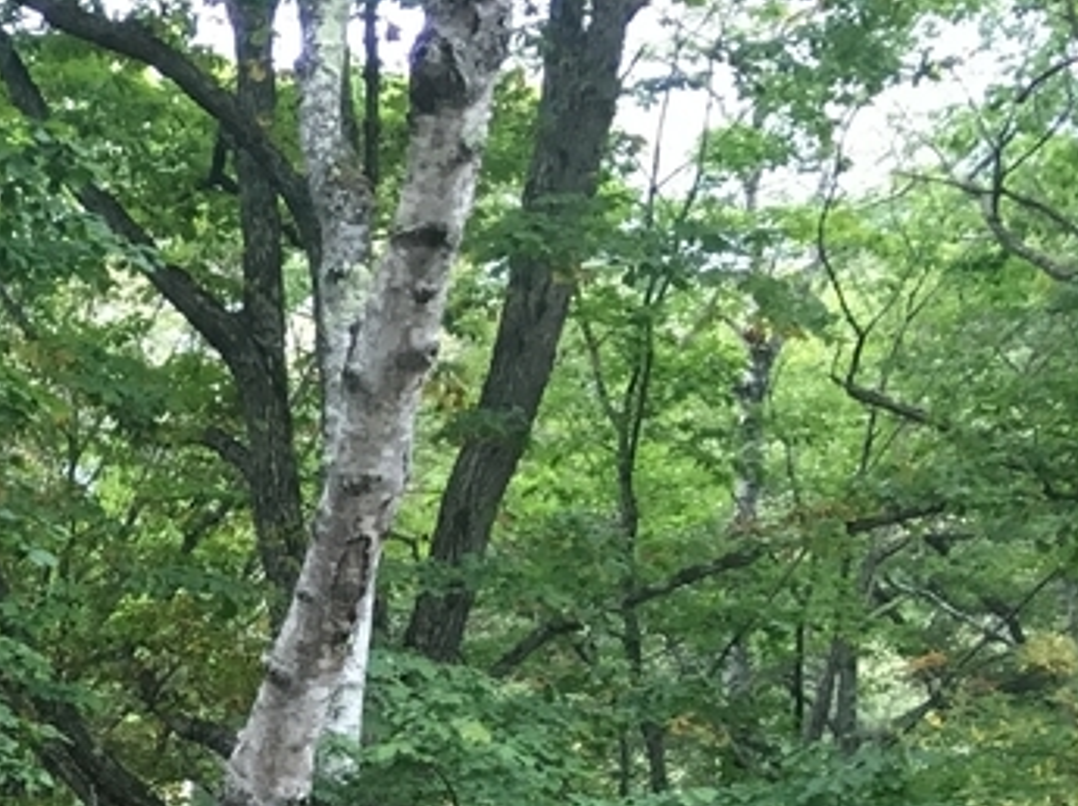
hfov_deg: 17.1
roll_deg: +2.7
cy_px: 1403
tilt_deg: -7.8
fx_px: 3142
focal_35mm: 101
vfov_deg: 13.3
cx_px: -662
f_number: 2.2
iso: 40
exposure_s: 1/30
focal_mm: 4.15
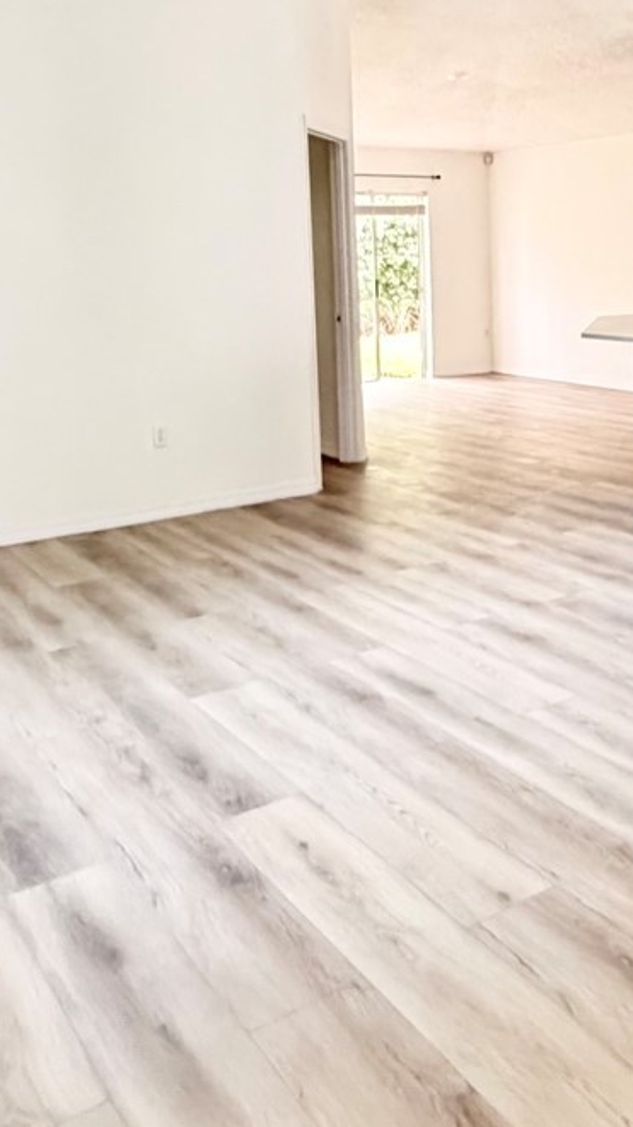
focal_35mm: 37
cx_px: 566
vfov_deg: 52.9
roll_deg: +0.6
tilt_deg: -6.3
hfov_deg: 30.6
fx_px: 1105
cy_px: 371
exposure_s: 1/60
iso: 640
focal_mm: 2.22
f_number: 2.2
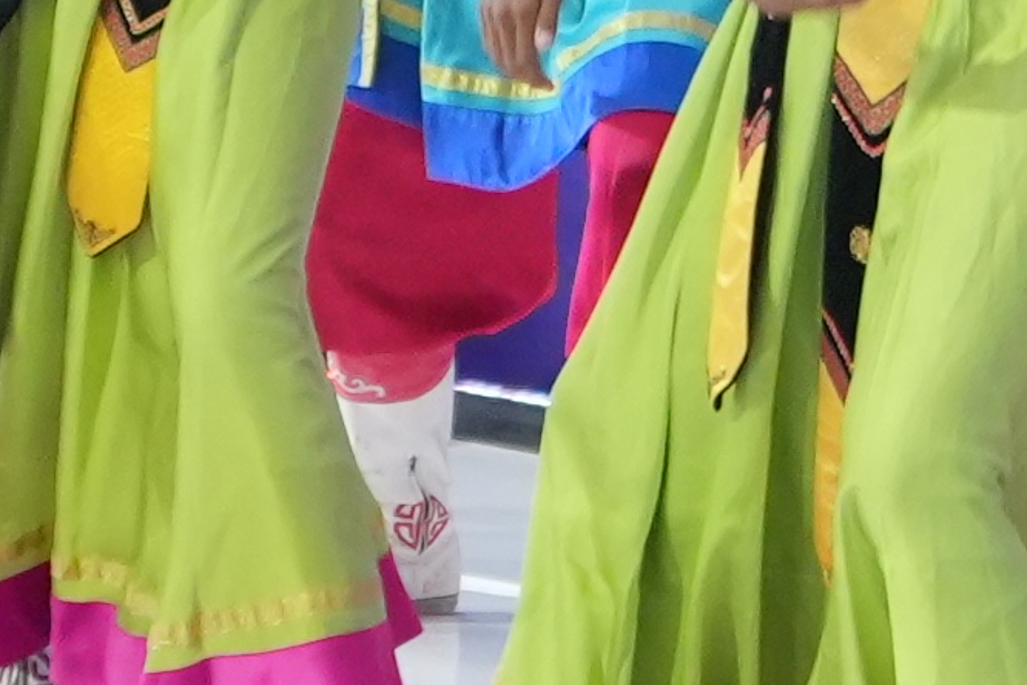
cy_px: -221
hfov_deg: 5.7
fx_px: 10269
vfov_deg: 3.8
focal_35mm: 360
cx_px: 1396
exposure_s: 1/200
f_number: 3.5
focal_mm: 35
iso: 1600
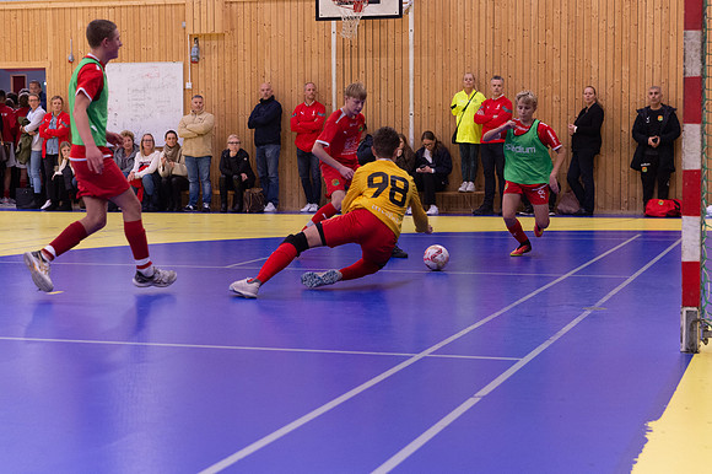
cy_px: 237
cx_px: 356
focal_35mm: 73
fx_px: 1443
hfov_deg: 27.7
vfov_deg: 18.7
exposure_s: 1/400
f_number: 3.2
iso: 4000
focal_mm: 70
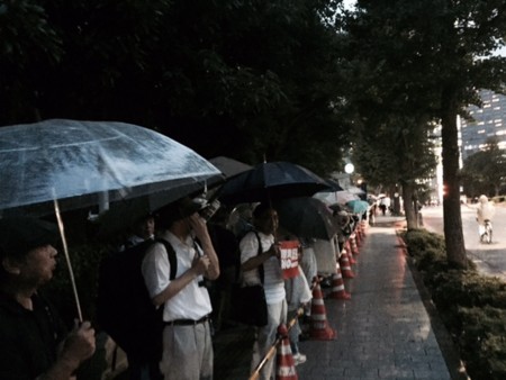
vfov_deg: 48.3
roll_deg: +4.2
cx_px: 253
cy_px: 190
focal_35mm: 29
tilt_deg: +5.1
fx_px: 424
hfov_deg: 61.6
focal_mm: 4.15
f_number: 2.2
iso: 1600
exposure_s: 1/15
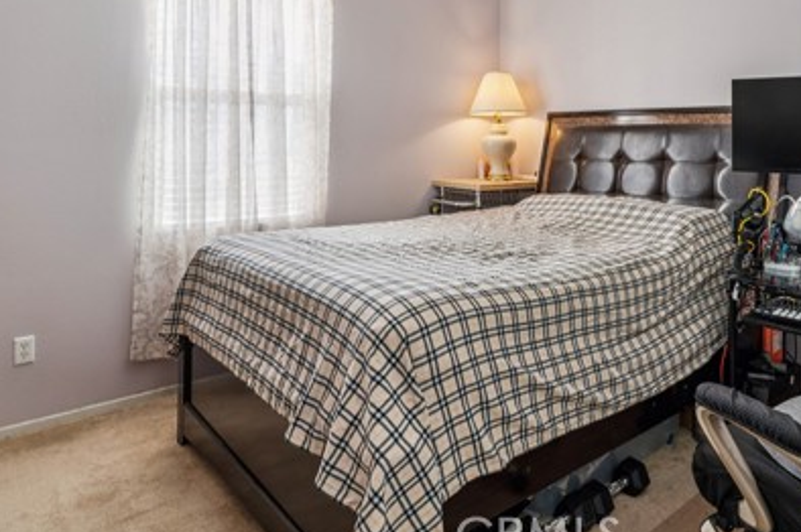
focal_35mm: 27
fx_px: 600
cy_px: 132
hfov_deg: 66.4
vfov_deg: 46.2
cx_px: 504
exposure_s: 1/1.67
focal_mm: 16.6
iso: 100
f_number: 13
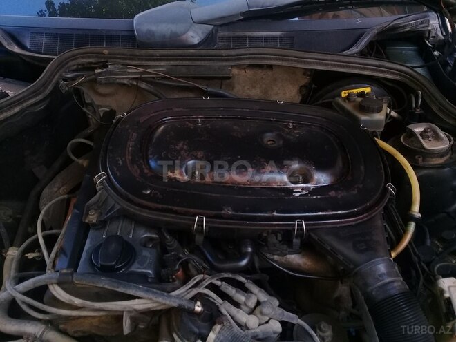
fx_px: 408
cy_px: 171
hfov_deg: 58.4
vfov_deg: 45.4
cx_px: 228
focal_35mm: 31
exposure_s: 1/114
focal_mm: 3.3
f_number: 2.2
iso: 50
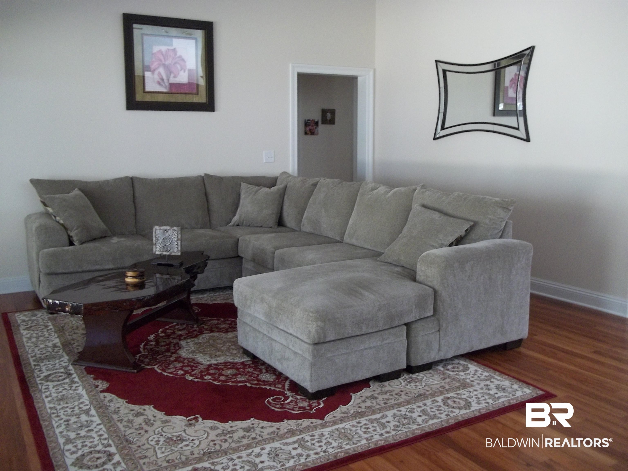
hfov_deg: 56.8
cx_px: 314
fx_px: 581
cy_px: 236
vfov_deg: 44.2
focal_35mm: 32
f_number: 2.9
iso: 197
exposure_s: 1/8
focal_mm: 5.7
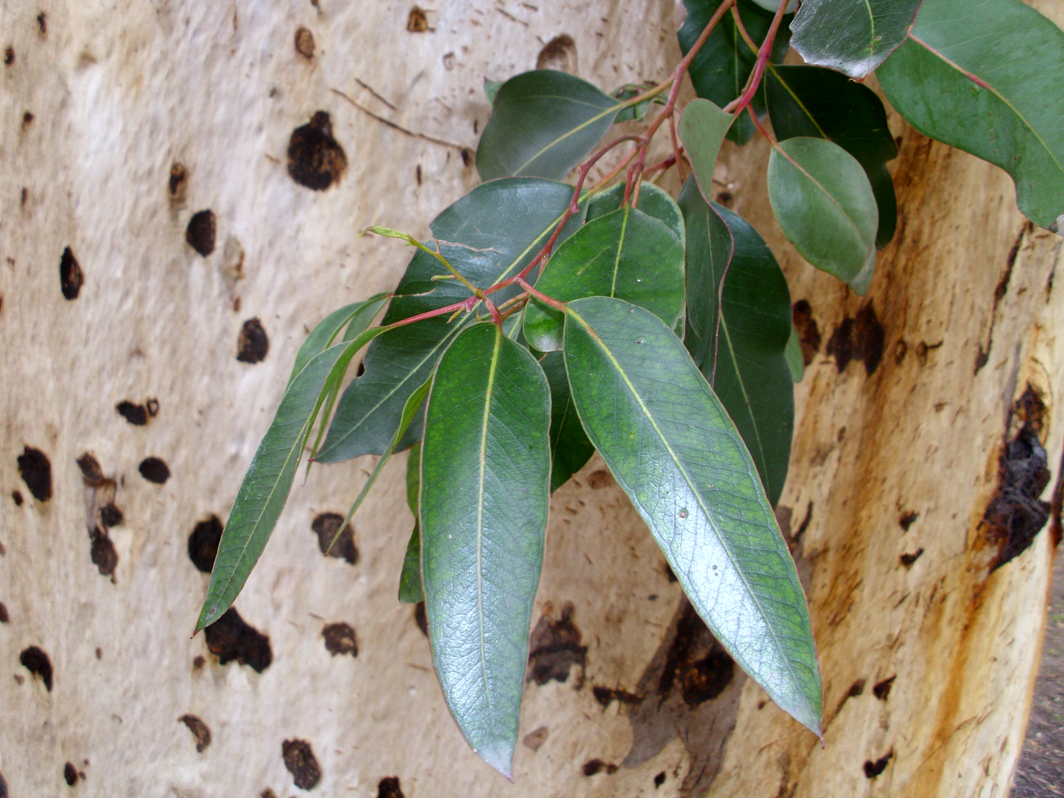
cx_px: 532
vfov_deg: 40.7
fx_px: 1076
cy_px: 399
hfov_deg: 52.6
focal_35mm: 35
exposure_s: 1/60
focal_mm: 6.2
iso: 100
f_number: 4.3
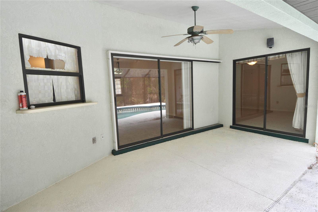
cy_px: 106
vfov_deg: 67.4
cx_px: 159
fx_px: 159
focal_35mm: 18
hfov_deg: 90.0
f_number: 5.6
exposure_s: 1/125
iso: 400
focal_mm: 12
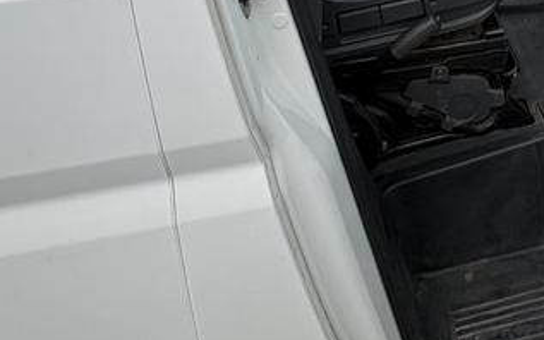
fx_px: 623
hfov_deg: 43.9
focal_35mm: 42
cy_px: -187
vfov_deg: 23.5
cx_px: 467
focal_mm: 2.22
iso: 50
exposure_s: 1/812
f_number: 2.2
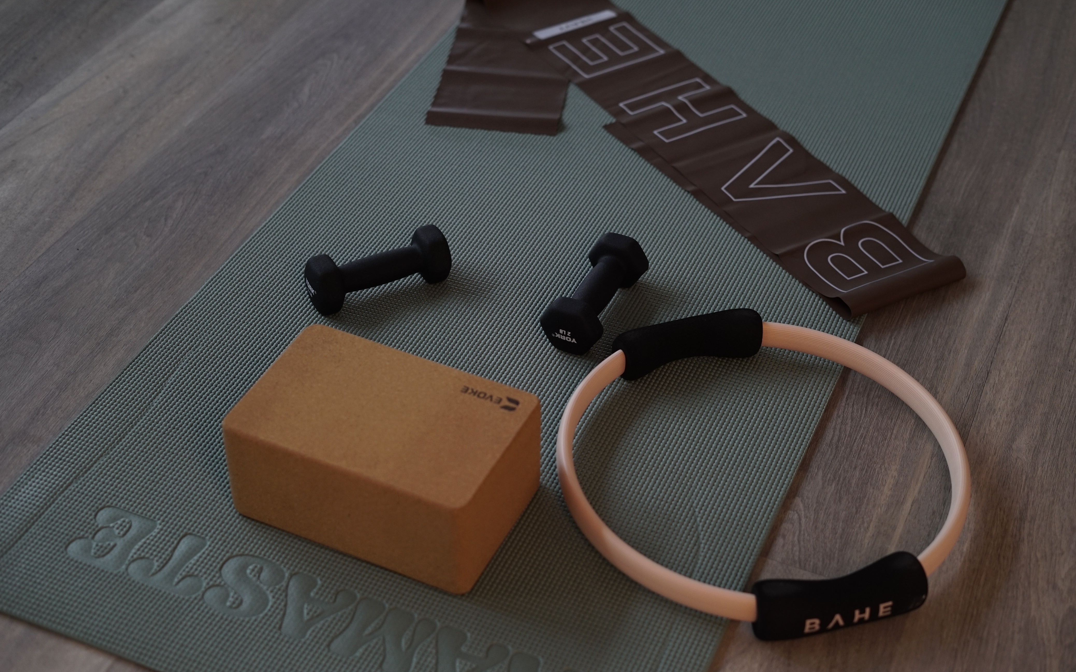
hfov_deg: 38.9
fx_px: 1525
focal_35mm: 52
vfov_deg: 24.9
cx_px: 537
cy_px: 343
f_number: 2.8
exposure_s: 1/160
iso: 800
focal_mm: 50
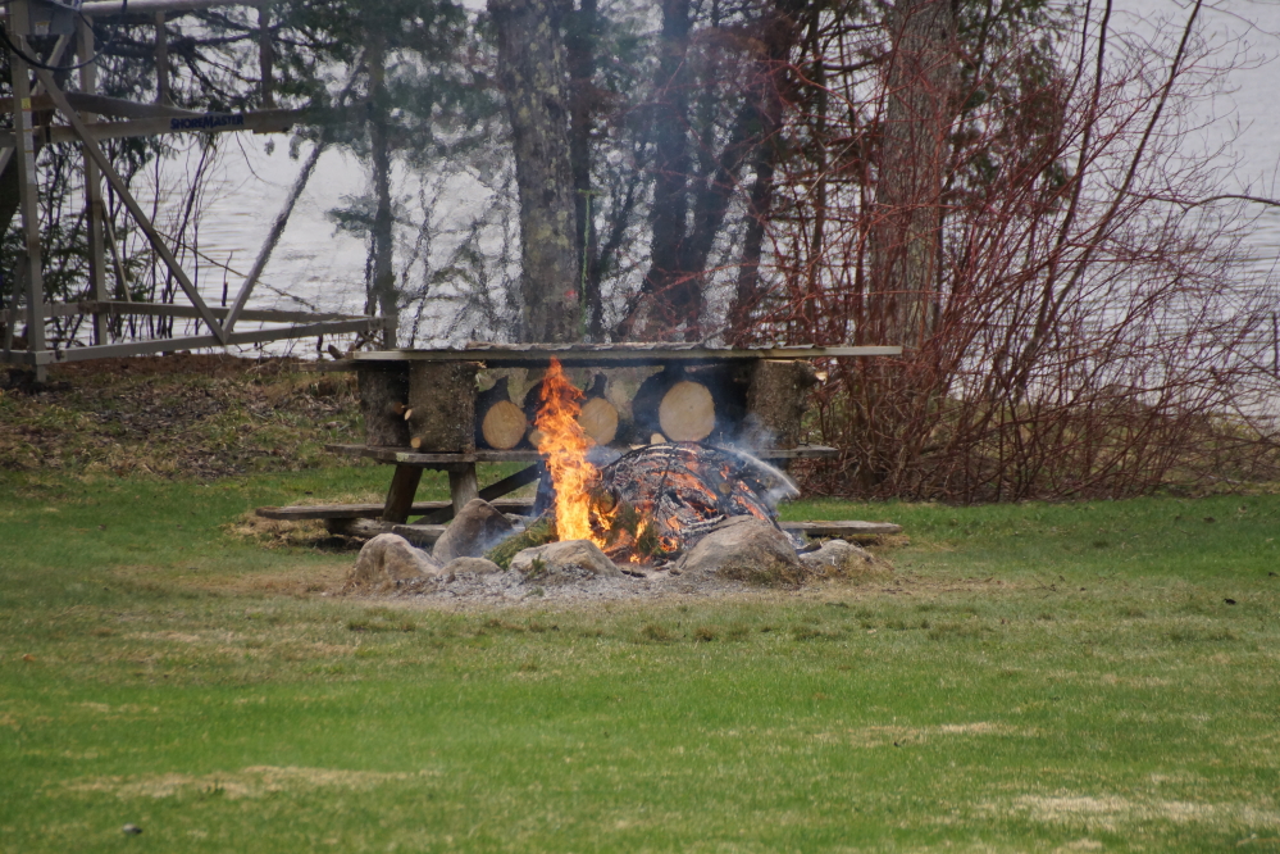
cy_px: 427
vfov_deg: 3.7
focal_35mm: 375
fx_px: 13332
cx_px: 640
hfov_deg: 5.5
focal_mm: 250
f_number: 6.3
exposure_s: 1/400
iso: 640
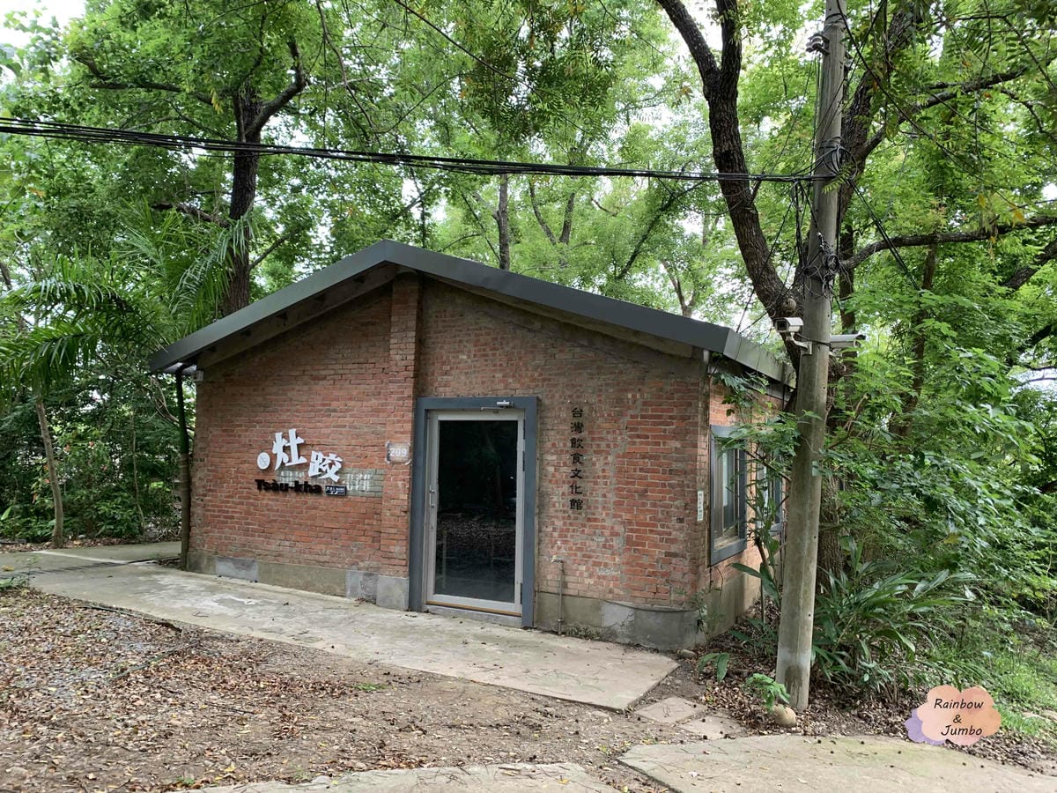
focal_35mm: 26
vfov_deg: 53.1
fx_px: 794
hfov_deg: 67.3
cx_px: 528
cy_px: 396
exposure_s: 1/121
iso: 64
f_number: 1.8
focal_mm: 4.25
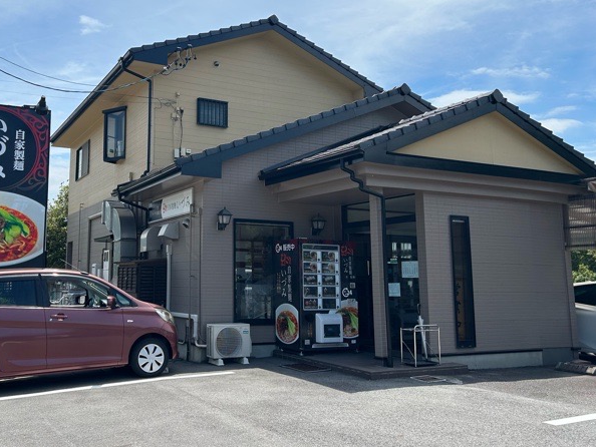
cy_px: 188
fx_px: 603
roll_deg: -0.2
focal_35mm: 35
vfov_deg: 40.6
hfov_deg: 51.9
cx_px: 216
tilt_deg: +8.6
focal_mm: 5.7
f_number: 1.5
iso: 50
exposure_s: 1/4831
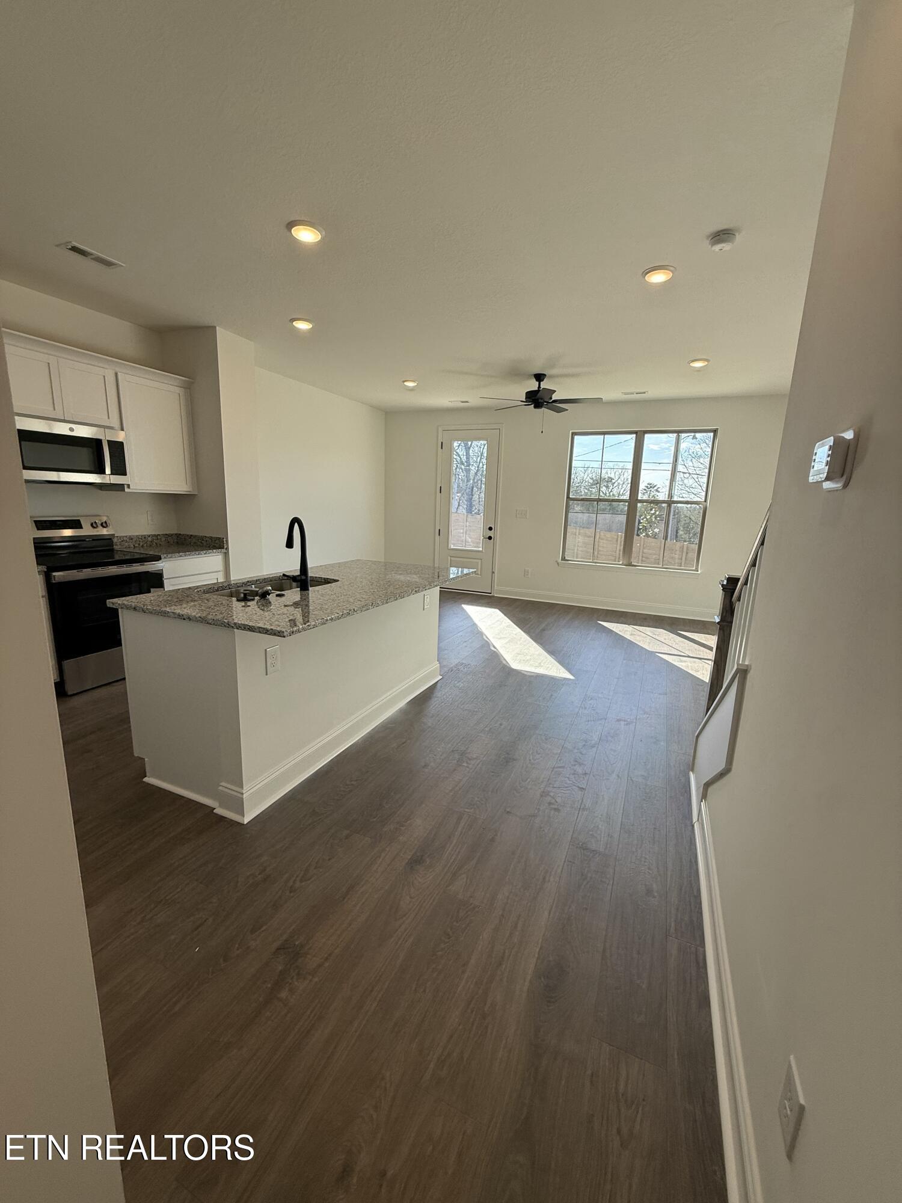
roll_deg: -3.9
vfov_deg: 102.1
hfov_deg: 85.7
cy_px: 602
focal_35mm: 14
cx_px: 451
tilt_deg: -12.1
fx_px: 486
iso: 64
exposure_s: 1/271
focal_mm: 2.22
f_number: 2.2
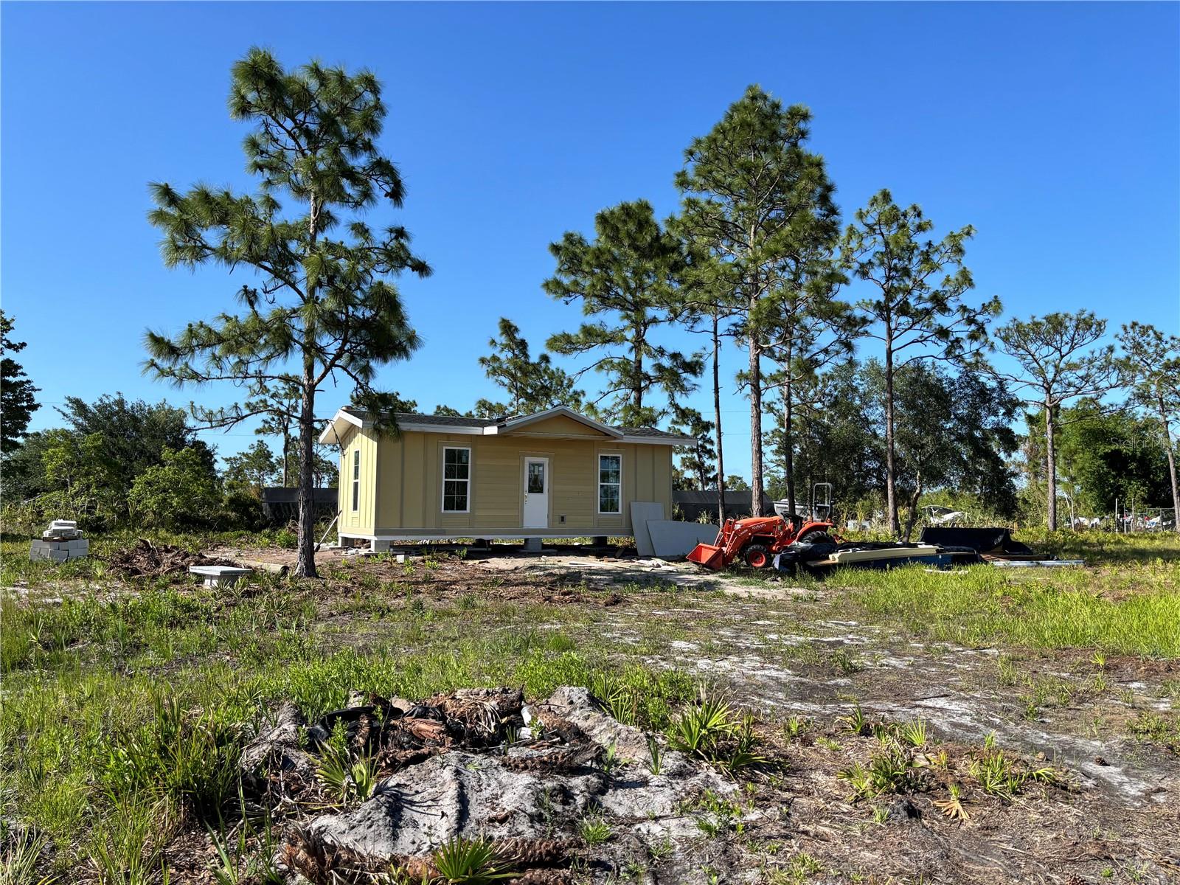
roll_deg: -0.7
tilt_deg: +3.2
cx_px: 590
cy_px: 442
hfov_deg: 67.3
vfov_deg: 53.1
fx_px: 886
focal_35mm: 26
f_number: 1.6
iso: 50
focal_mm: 5.96
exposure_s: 1/2342
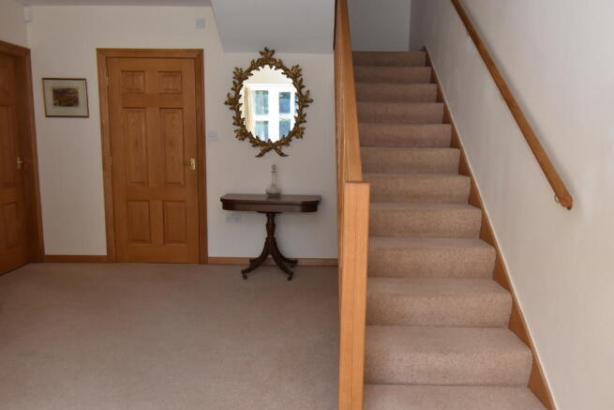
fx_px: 512
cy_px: 205
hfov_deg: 61.9
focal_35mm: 30
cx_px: 307
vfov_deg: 43.6
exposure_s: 1/80
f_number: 7.1
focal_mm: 20
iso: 800
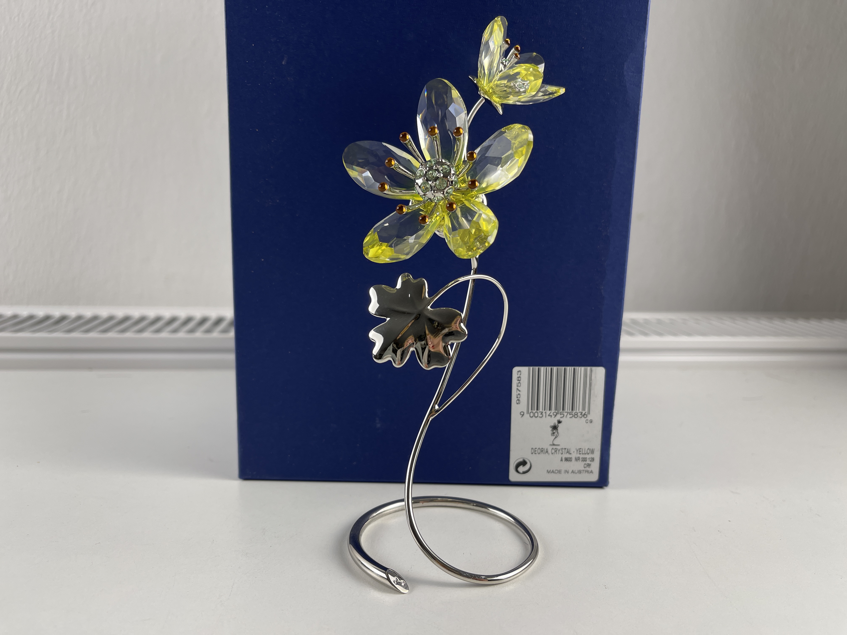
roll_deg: -2.2
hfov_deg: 69.4
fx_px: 612
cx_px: 424
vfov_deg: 54.9
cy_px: 318
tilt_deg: -12.1
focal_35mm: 25
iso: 32
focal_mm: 5.1
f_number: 1.6
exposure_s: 1/100
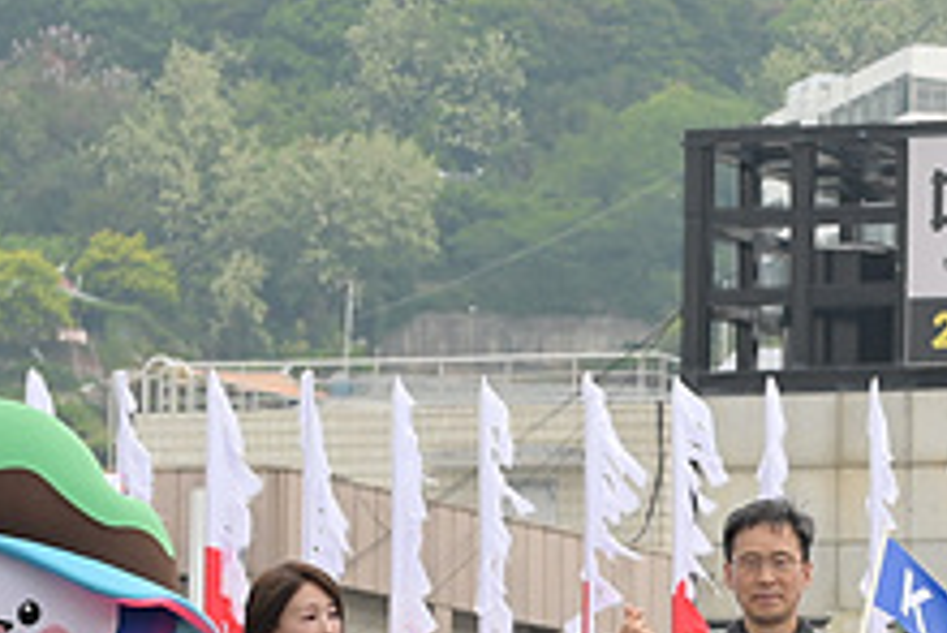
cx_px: 1881
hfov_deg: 7.0
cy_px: 958
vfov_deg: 4.8
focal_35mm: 284
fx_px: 7475
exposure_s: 1/250
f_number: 4
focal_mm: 52
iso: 160
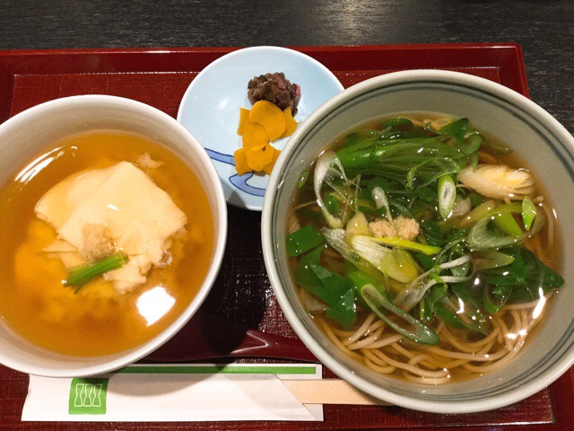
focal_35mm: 31
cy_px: 216
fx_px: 514
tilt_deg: -75.2
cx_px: 287
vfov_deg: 45.4
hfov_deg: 58.4
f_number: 2.4
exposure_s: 1/30
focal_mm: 3.3
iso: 160
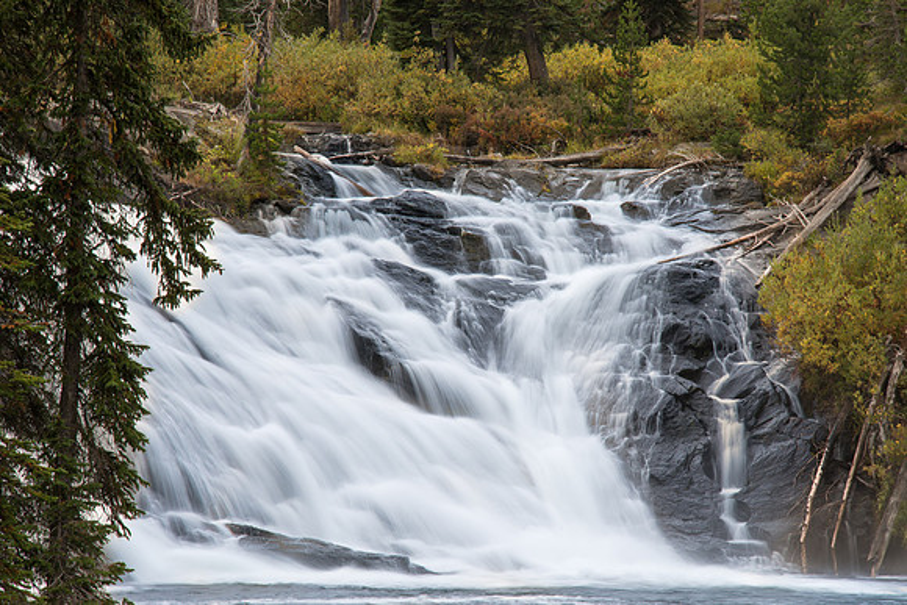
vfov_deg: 4.2
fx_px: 8166
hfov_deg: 6.4
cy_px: 327
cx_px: 490
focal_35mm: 324
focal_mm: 300
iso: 100
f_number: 22
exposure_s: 1/2.5
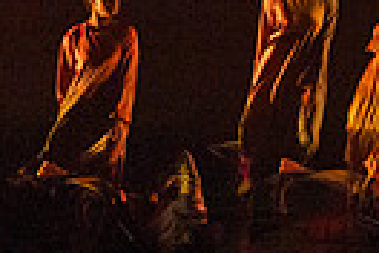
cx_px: 749
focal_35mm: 557
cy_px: -320
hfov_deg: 3.7
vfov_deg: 2.5
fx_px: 5864
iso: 6400
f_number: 5.6
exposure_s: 1/250
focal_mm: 105
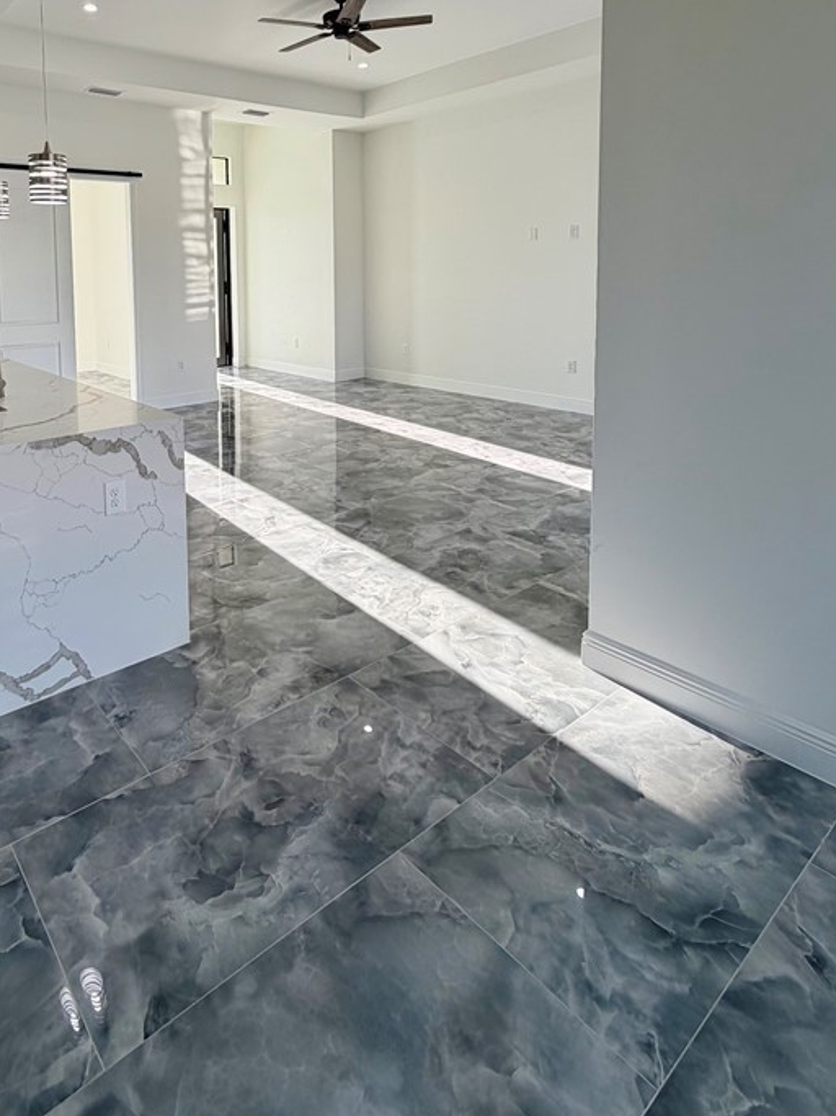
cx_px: 232
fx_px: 676
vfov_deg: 75.0
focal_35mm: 21
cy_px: 322
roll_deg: +1.4
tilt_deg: -2.7
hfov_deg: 60.7
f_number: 2.2
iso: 25
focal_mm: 2.22
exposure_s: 1/120
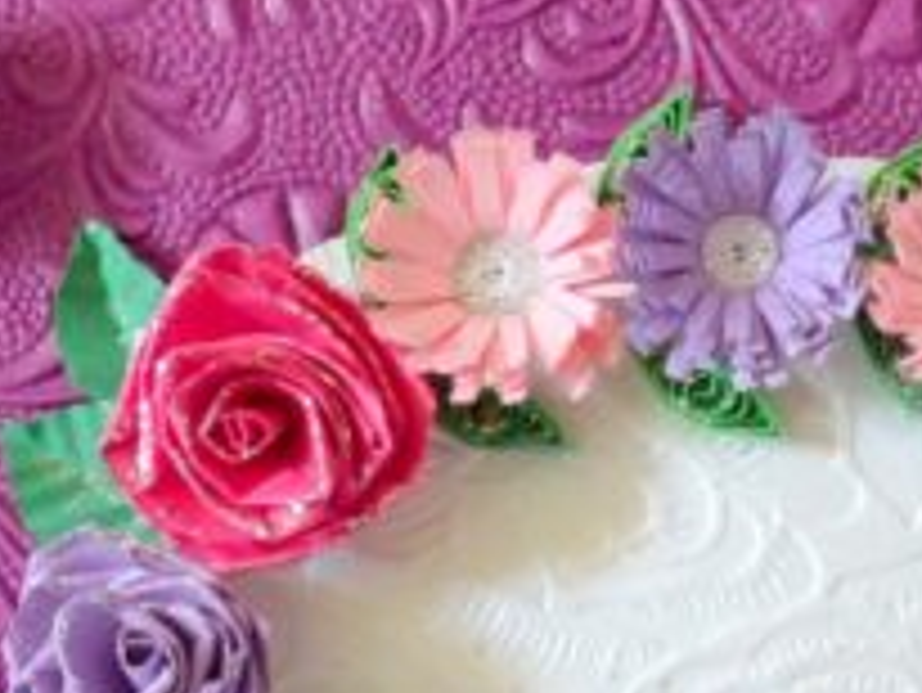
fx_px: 2105
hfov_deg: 24.3
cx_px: 738
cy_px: 680
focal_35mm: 79
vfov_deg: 18.2
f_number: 2.8
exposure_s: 1/40
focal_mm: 4.9
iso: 400
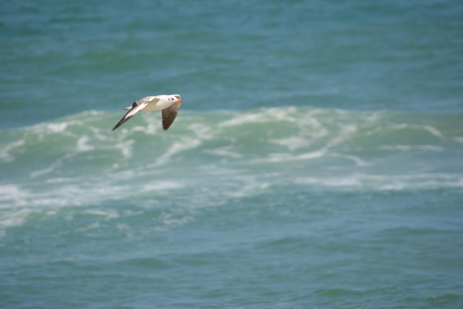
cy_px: 154
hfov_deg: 4.6
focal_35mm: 450
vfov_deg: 3.1
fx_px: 5787
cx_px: 232
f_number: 7.1
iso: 200
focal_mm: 300
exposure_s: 1/800
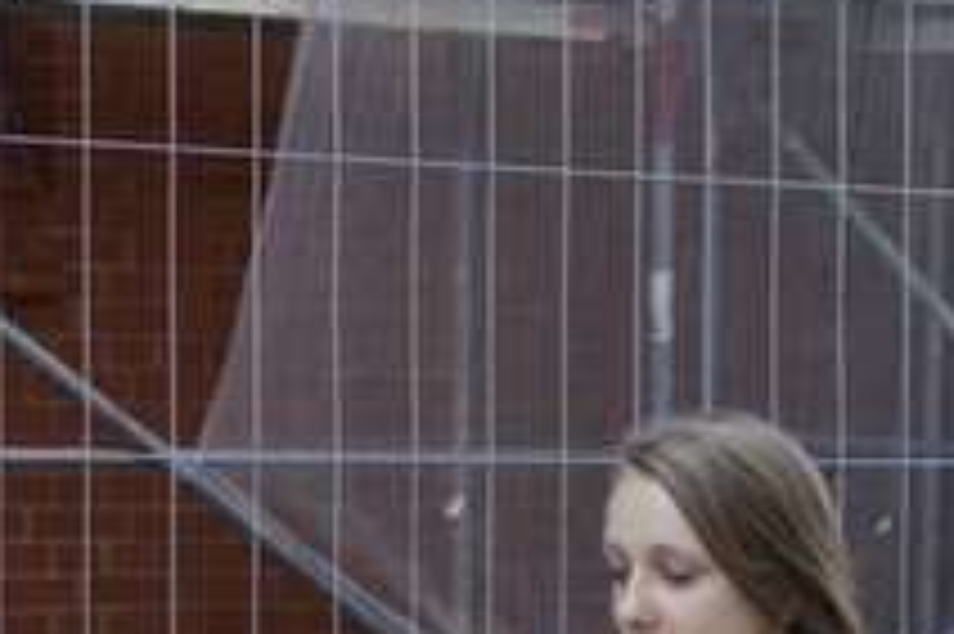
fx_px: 5469
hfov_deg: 9.7
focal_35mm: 207
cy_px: 580
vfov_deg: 6.6
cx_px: 1346
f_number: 6.3
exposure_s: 1/250
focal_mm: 45
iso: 400
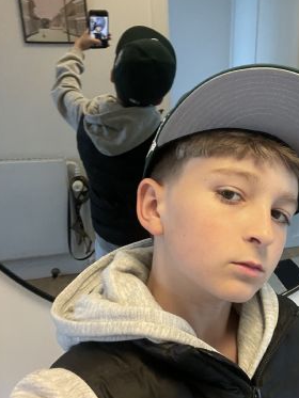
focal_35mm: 37
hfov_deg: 37.6
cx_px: 230
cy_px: 205
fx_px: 426
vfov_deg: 50.1
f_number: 2.2
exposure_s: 1/33
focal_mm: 2.71
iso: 250
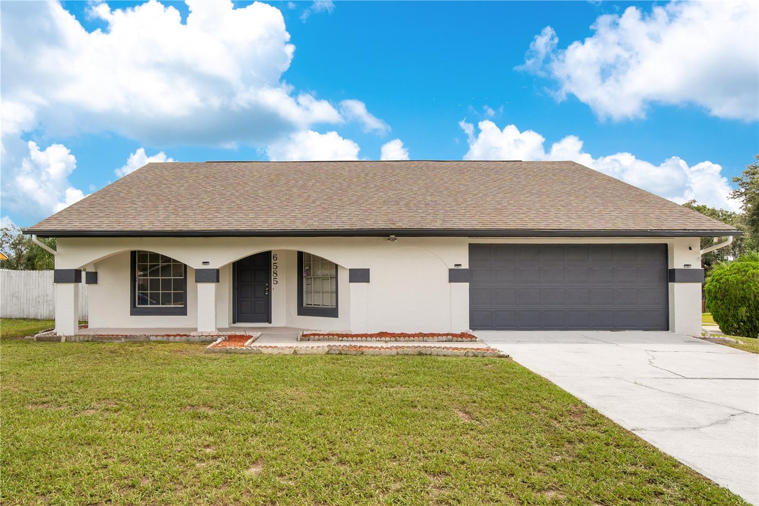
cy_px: 253
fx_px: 337
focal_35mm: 16
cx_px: 380
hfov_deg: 96.7
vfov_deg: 73.7
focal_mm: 16
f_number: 9
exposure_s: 1/125
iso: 100
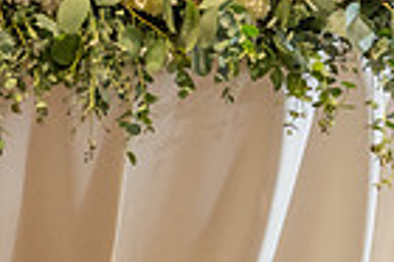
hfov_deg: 17.7
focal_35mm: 112
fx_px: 1224
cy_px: -252
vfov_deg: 11.1
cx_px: -23
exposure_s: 1/200
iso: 800
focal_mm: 27
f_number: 3.5
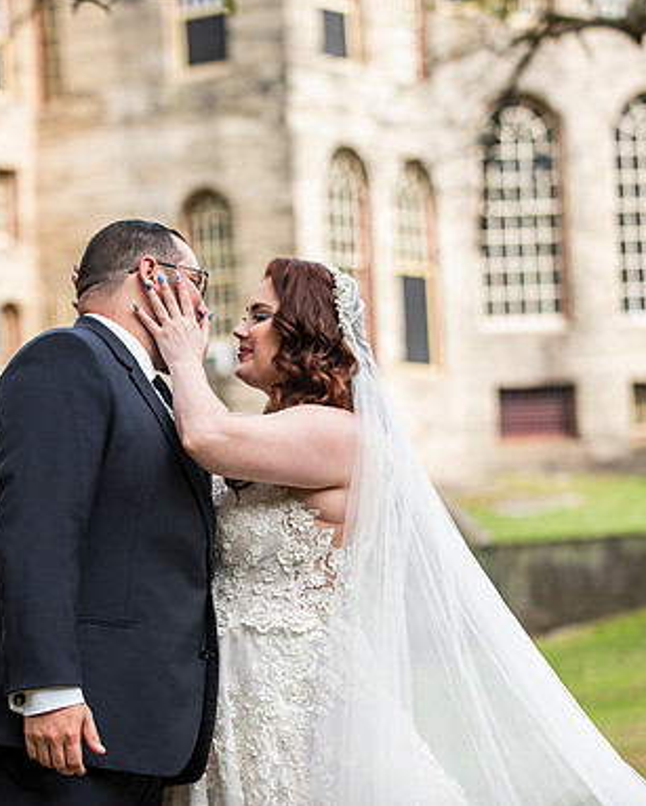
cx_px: 297
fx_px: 3223
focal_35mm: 135
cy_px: 401
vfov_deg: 14.3
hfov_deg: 11.4
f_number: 2.8
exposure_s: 1/1600
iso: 320
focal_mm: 95
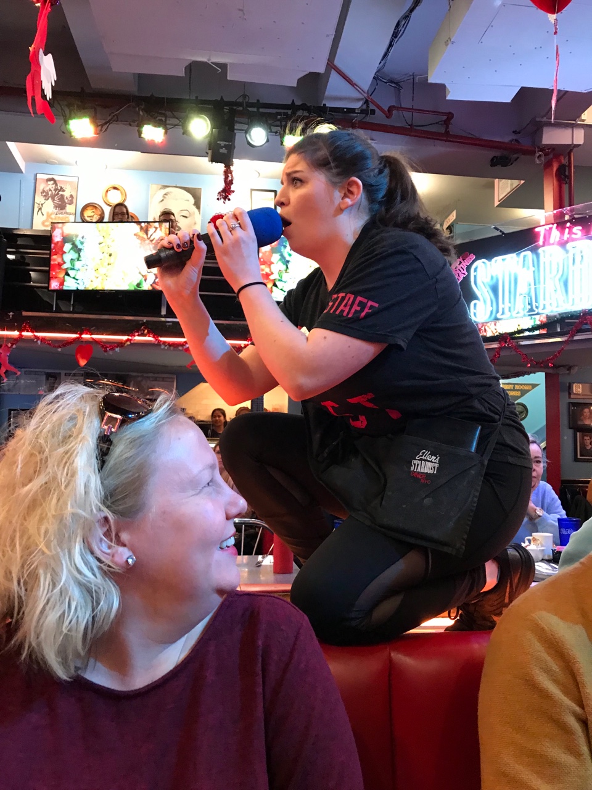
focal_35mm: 28
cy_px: 395
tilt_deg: +4.5
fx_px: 638
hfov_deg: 49.7
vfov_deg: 63.4
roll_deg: -1.7
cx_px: 296
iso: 100
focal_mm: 3.99
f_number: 1.8
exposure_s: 1/15
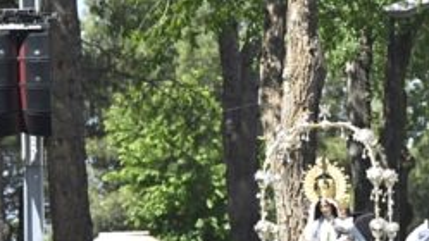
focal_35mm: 355
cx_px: 484
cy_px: 246
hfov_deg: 6.1
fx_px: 4038
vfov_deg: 3.4
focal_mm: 110
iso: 800
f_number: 8
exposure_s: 1/1000
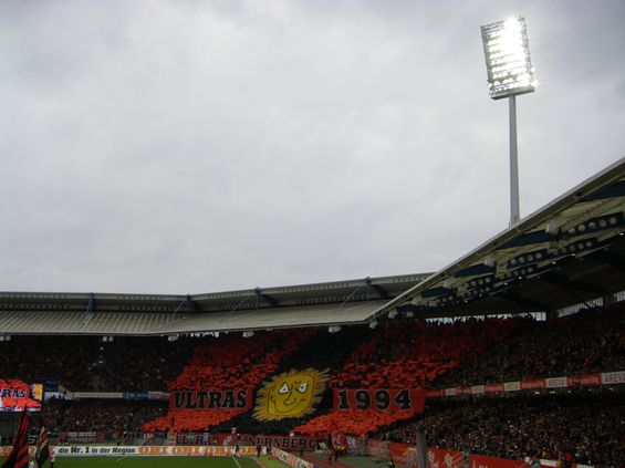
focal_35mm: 56
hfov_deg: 34.4
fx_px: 1010
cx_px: 312
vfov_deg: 26.1
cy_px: 234
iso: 64
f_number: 3.7
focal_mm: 9.3
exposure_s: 1/60
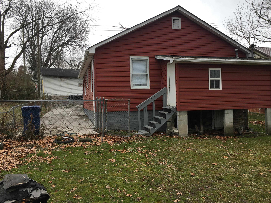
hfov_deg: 60.0
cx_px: 140
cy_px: 103
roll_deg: +1.0
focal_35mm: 30
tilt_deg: -0.3
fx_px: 235
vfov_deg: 46.8
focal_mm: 4.15
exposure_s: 1/516
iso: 25
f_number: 2.2
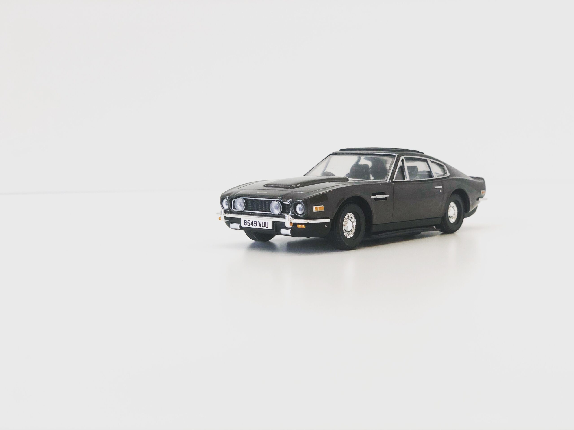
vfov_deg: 28.0
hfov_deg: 36.8
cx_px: 287
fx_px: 862
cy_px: 215
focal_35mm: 52
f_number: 2.4
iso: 25
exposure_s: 1/50
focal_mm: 6
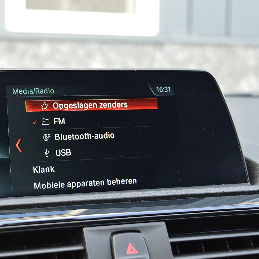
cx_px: 72
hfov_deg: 23.5
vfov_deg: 23.7
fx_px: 618
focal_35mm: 73
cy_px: 129
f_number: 6.3
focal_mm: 38
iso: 800
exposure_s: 1/60
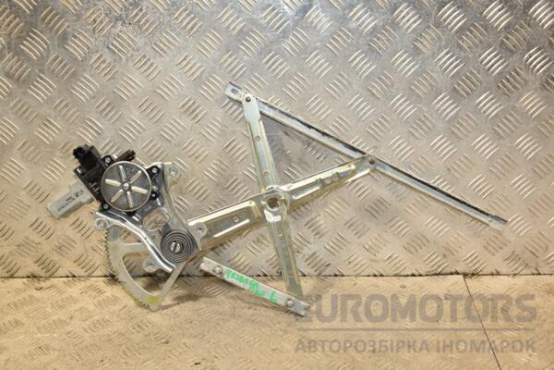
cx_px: 277
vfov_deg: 26.5
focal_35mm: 51
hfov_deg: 38.9
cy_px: 185
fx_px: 785
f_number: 5
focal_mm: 34
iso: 800
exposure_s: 1/200
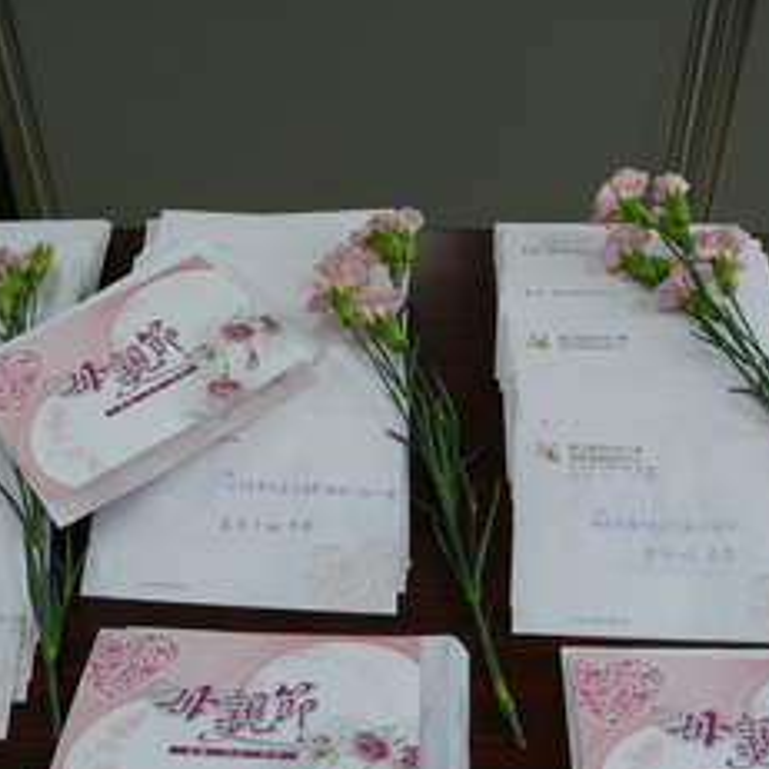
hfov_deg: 36.0
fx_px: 1181
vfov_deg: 36.1
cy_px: 404
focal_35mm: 47
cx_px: 336
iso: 100
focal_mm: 7.4
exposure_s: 1/100
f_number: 2.8
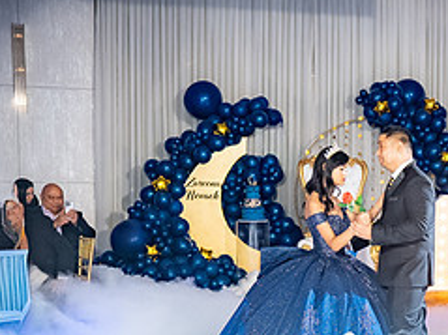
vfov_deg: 25.5
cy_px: 280
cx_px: 420
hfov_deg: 32.3
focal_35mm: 56
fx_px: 724
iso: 800
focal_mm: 24
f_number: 4
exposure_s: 1/160
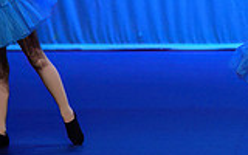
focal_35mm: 508
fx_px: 3433
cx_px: 375
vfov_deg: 2.6
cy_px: -33
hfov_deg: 4.1
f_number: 2.8
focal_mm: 120
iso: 1600
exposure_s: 1/400
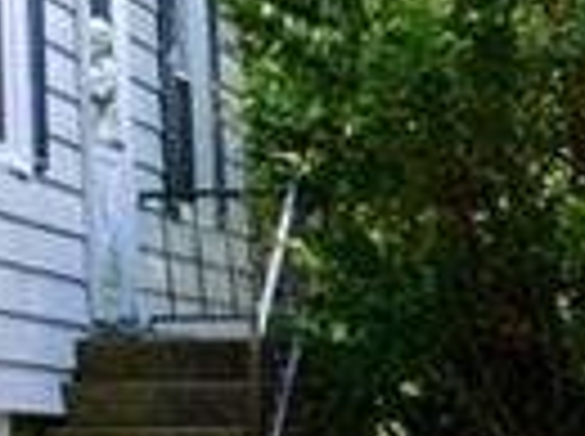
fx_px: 3070
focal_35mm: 182
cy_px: -119
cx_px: -387
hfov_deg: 10.4
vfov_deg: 8.0
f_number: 5.6
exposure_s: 1/320
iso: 500
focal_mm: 24
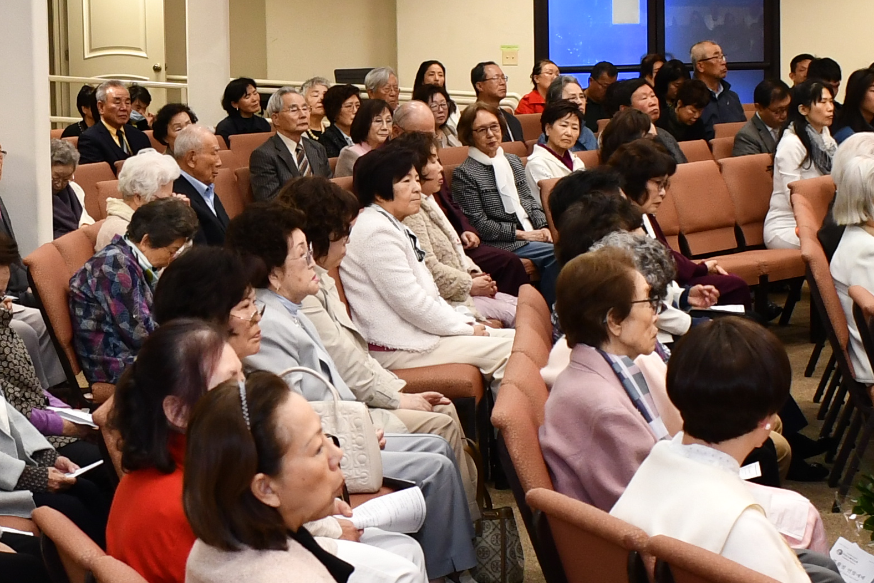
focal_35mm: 106
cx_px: 85
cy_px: 291
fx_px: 2573
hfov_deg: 18.9
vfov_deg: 12.9
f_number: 4
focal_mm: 20
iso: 720
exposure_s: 1/60
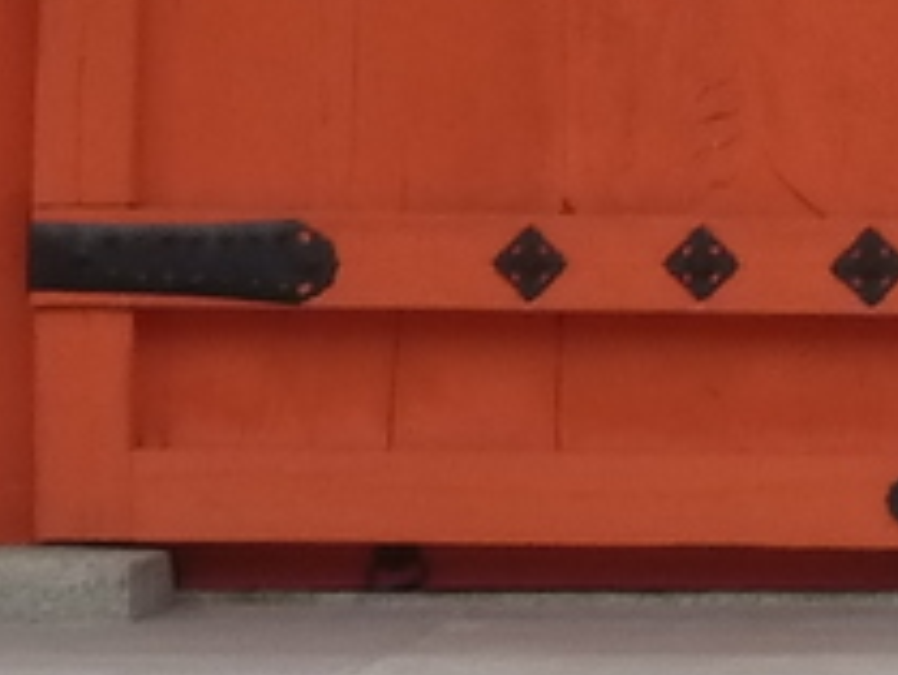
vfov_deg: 2.1
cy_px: -1371
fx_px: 17910
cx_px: 1388
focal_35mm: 690
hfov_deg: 2.9
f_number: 4.3
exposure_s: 1/200
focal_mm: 14.7
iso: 200
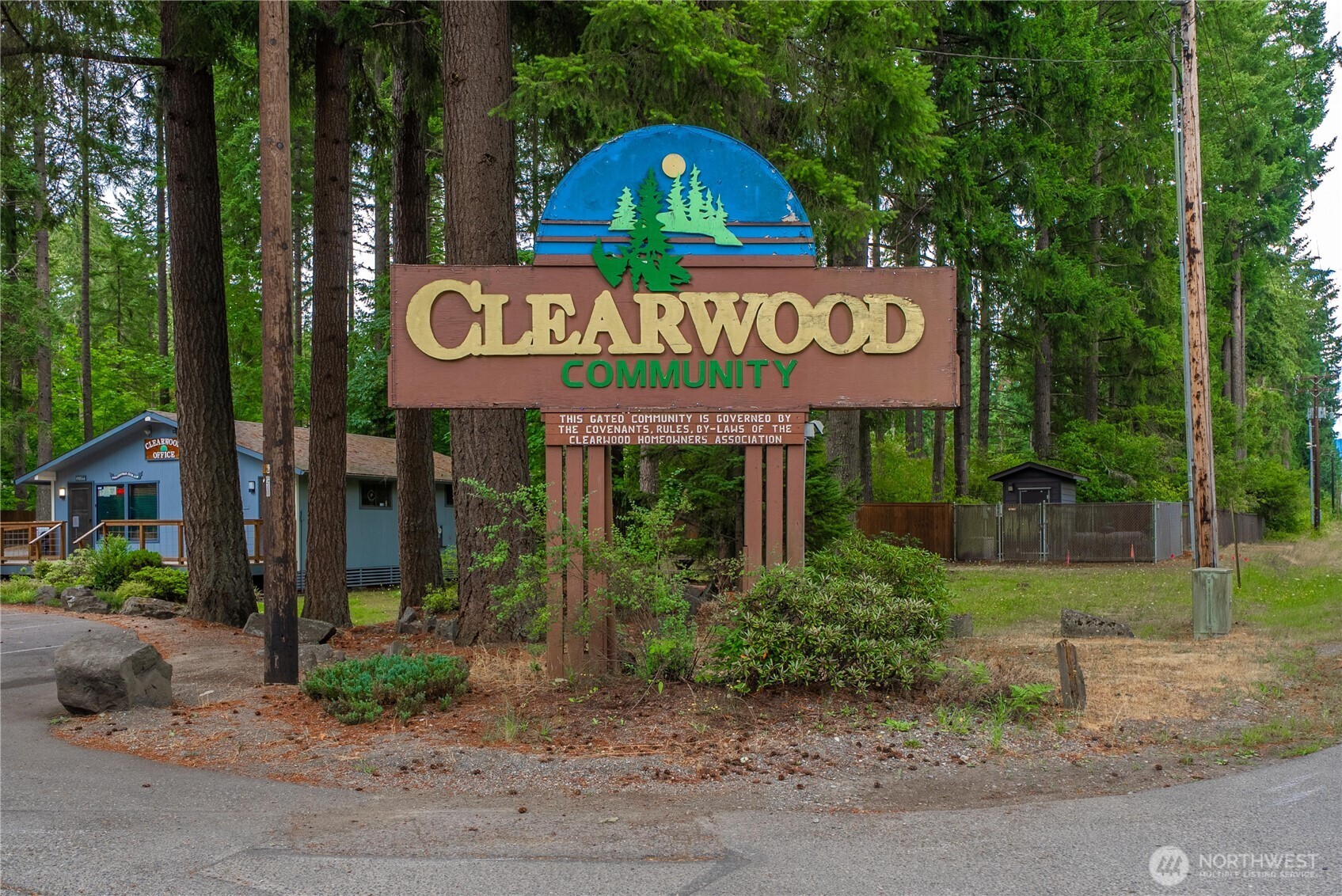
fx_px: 895
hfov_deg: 73.7
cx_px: 671
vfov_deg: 53.2
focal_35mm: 24
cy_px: 448
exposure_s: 1/250
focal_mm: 24
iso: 320
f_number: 4
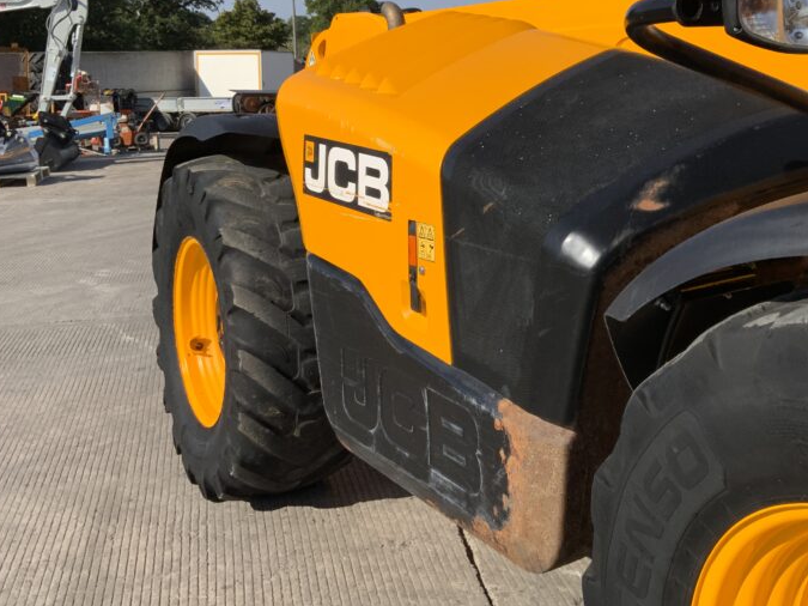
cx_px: 560
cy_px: 186
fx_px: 1027
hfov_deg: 42.2
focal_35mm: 44
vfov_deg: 32.5
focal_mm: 3
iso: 16
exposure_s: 1/1912
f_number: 1.8
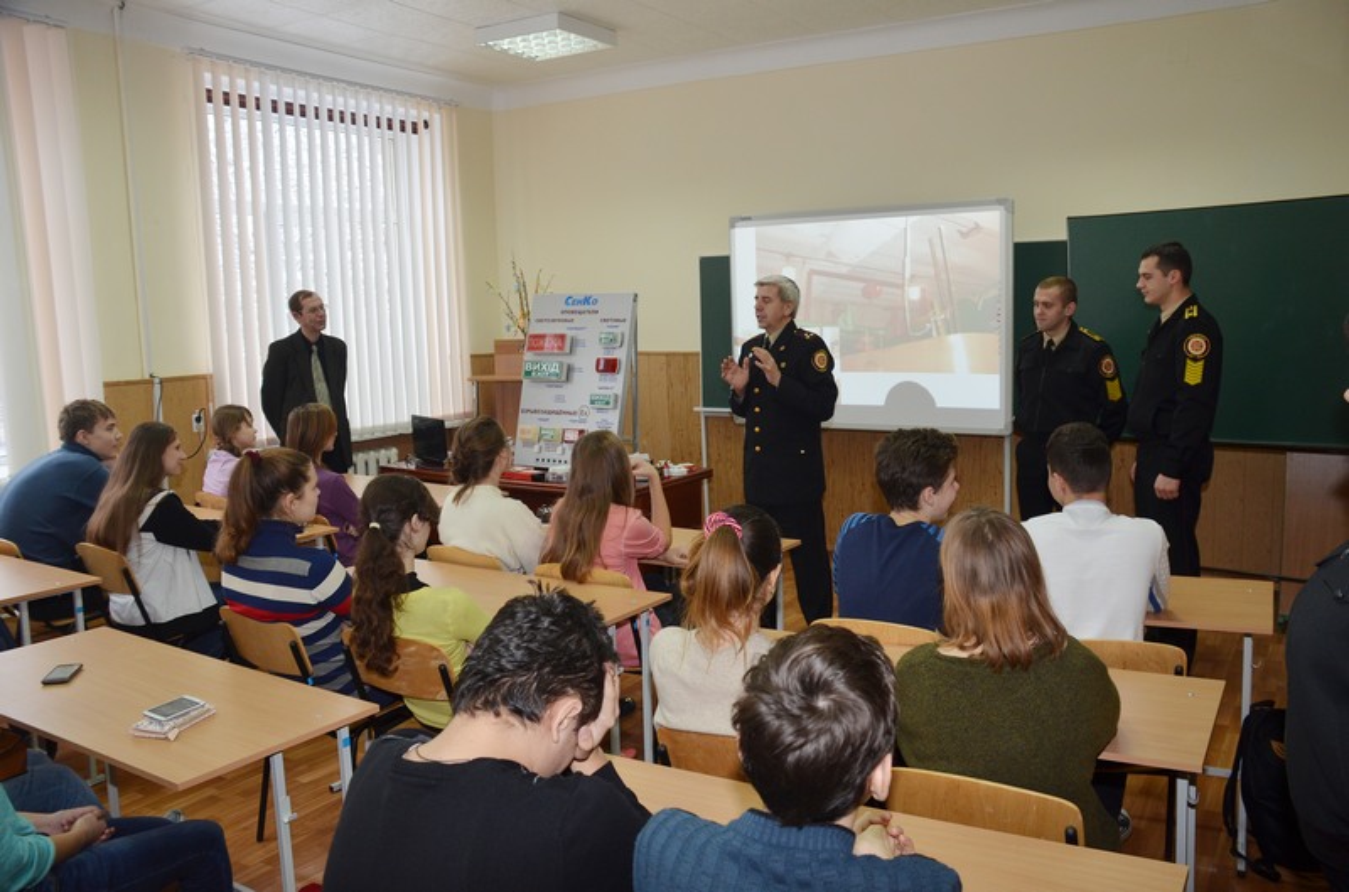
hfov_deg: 62.1
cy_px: 446
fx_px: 1121
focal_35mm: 30
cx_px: 674
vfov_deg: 43.4
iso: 400
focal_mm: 20
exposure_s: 1/80
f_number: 3.5
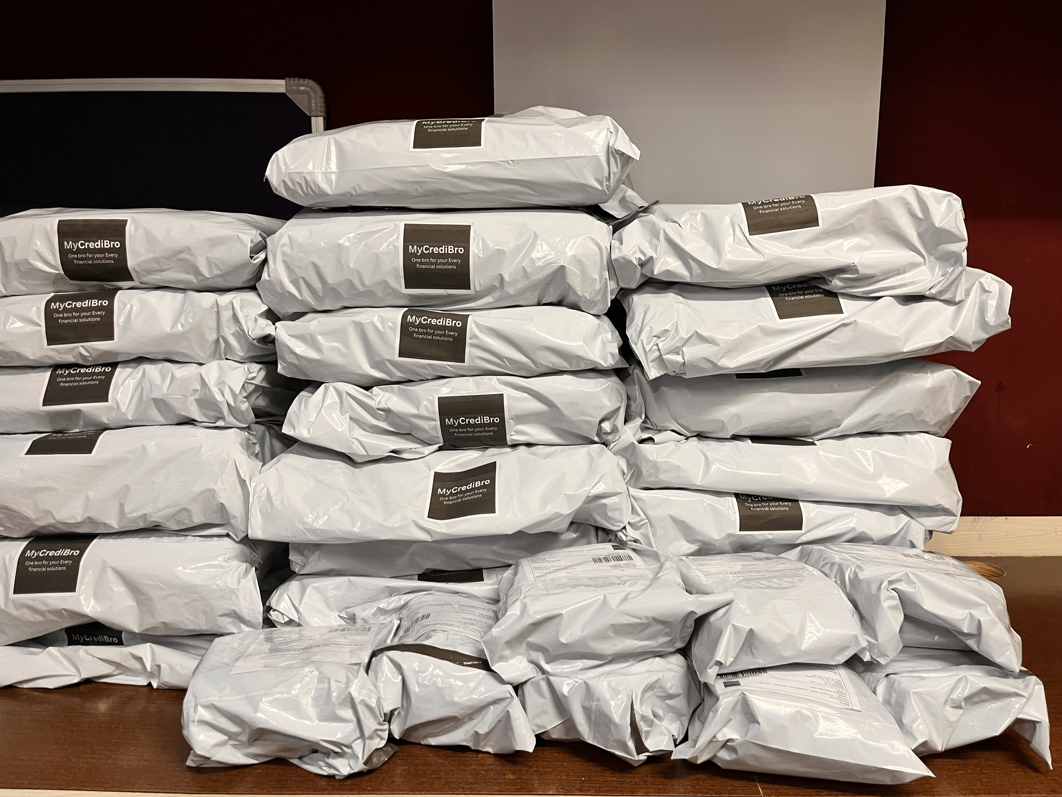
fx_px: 798
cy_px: 398
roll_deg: +0.6
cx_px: 531
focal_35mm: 26
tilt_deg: -9.9
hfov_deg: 67.3
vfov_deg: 53.1
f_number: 1.6
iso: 125
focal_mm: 5.1
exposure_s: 1/50
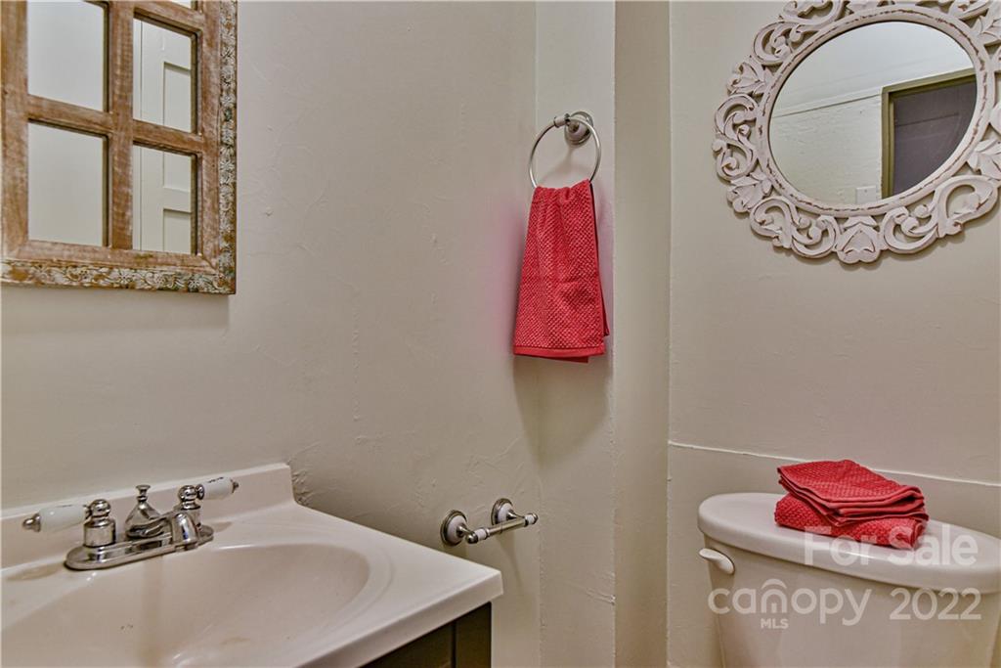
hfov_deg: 78.6
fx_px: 612
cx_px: 500
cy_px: 334
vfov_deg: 57.2
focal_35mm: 22
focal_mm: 22
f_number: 5.6
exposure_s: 1/125
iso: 1600
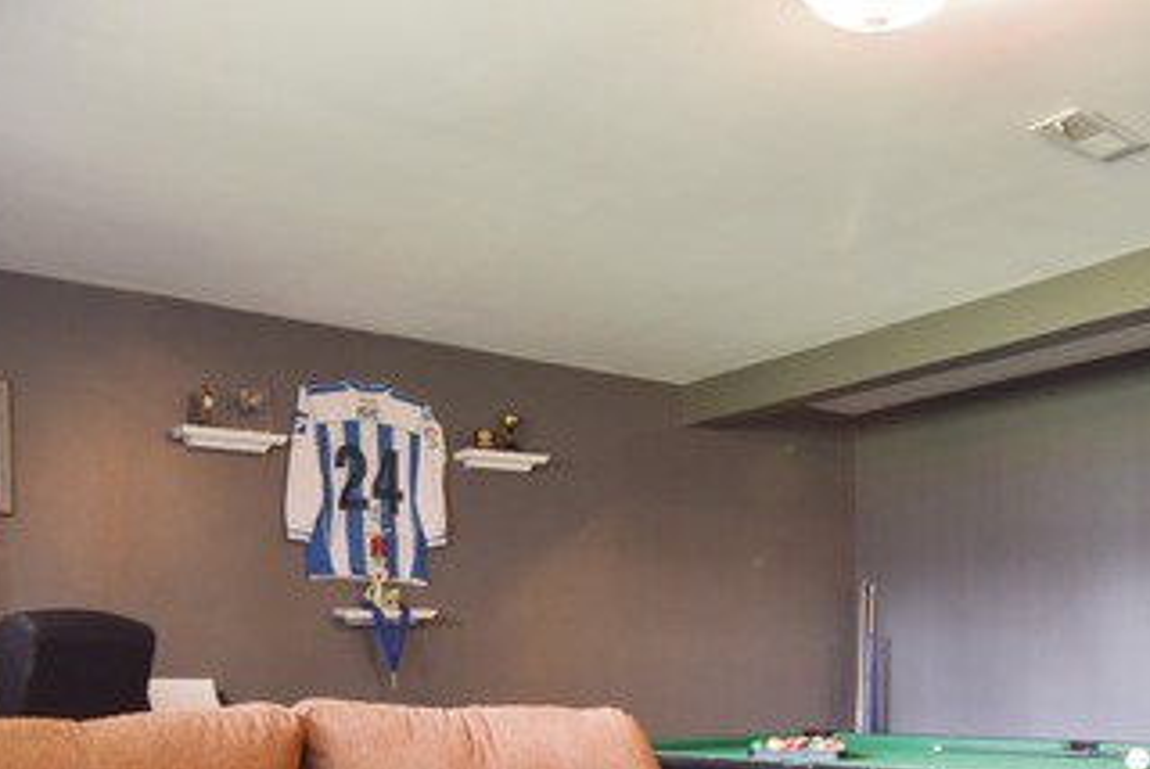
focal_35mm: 36
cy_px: 677
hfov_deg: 52.5
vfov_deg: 35.0
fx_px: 1151
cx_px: 719
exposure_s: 1
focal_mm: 12
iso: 200
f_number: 8
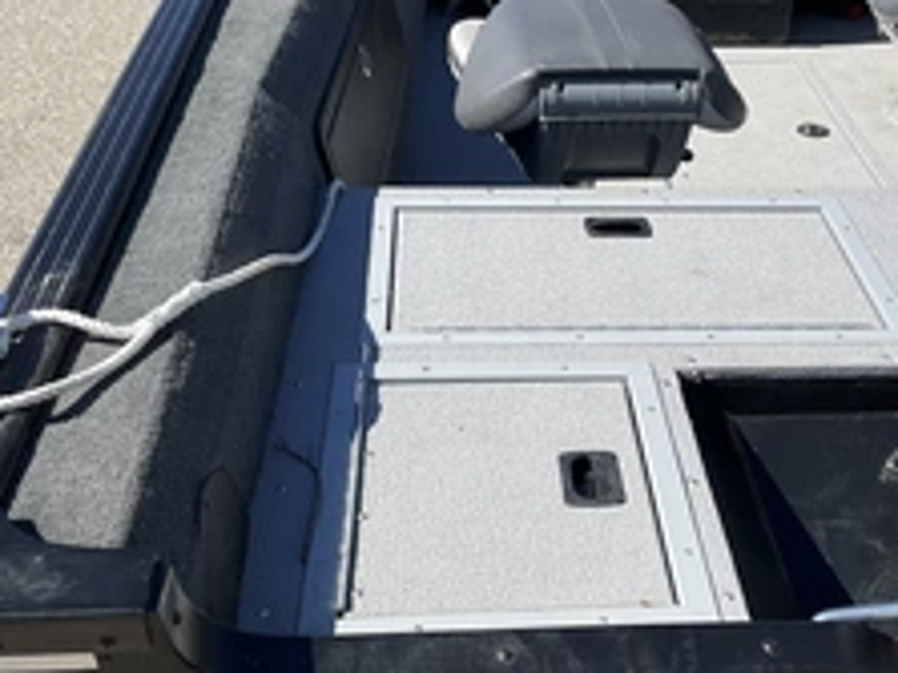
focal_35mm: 52
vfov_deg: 28.0
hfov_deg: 36.5
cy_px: 282
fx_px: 1348
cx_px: 592
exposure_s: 1/1626
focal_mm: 3
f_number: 1.8
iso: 25
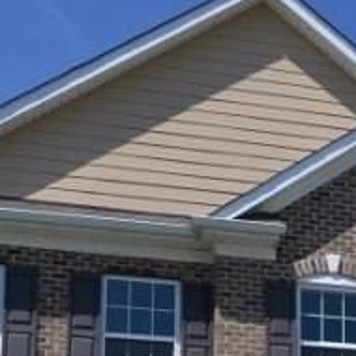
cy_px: 454
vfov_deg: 17.1
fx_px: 1117
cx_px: 435
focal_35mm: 96
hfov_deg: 17.2
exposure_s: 1/250
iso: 100
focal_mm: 14
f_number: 8
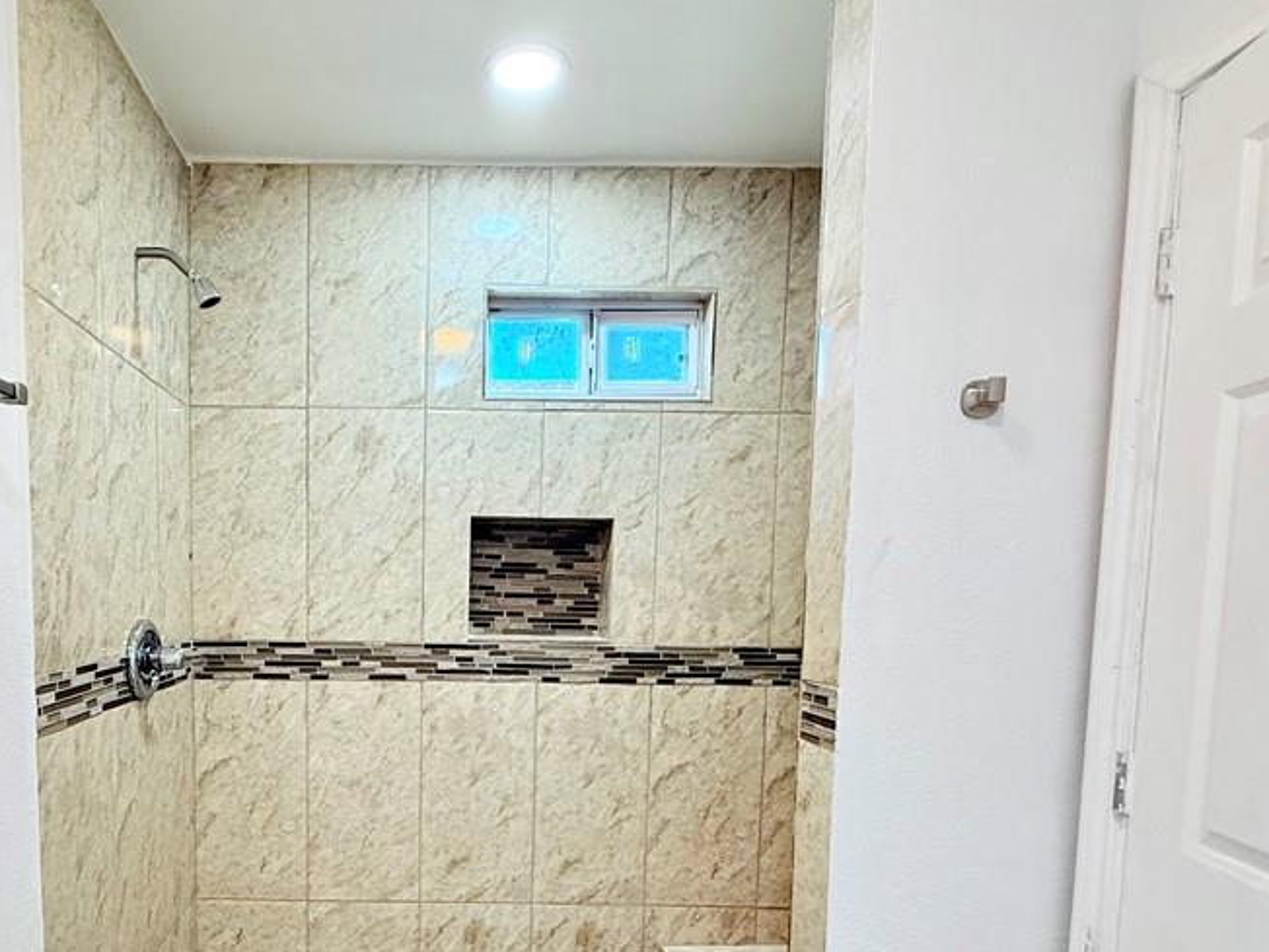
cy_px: 648
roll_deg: -0.8
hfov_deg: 73.9
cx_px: 418
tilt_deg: -4.8
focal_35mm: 22
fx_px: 807
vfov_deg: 59.4
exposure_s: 1/120
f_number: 2.2
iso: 250
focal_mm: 2.22
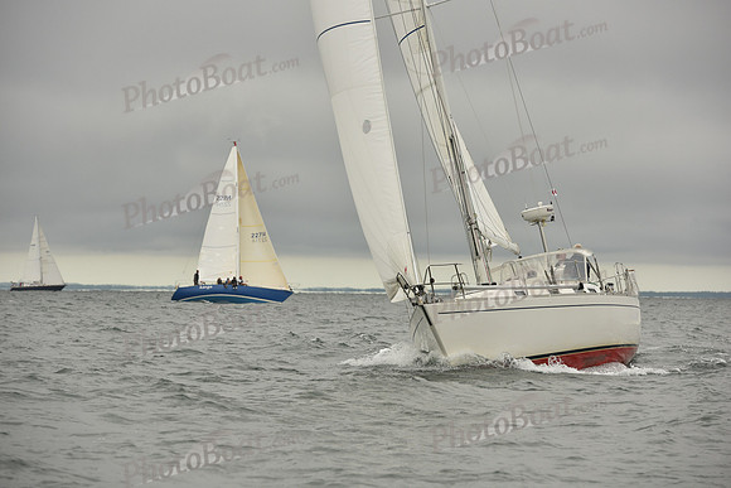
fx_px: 3656
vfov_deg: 7.6
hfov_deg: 11.4
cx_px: 366
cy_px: 244
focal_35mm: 180
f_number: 8
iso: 320
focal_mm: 180
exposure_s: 1/800
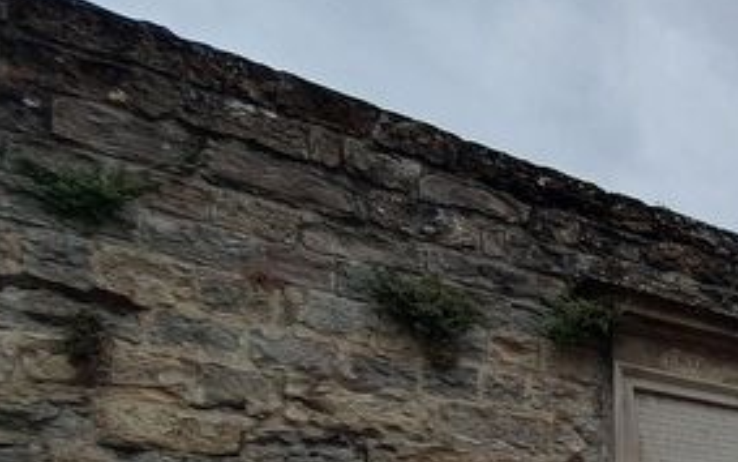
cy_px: 556
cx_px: 1014
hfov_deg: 32.9
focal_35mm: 39
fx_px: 785
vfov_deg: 28.5
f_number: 2.2
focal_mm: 1.8
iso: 50
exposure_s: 1/626
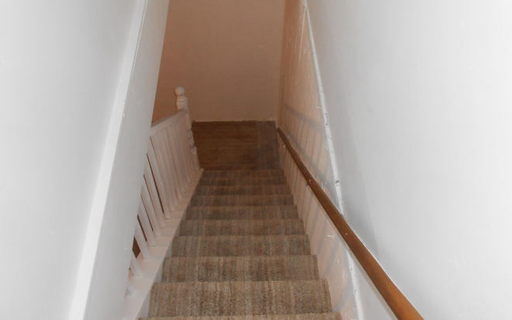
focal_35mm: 28
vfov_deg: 44.5
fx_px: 391
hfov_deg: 66.5
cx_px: 252
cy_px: 169
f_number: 3.5
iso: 200
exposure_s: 1/25
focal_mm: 4.6
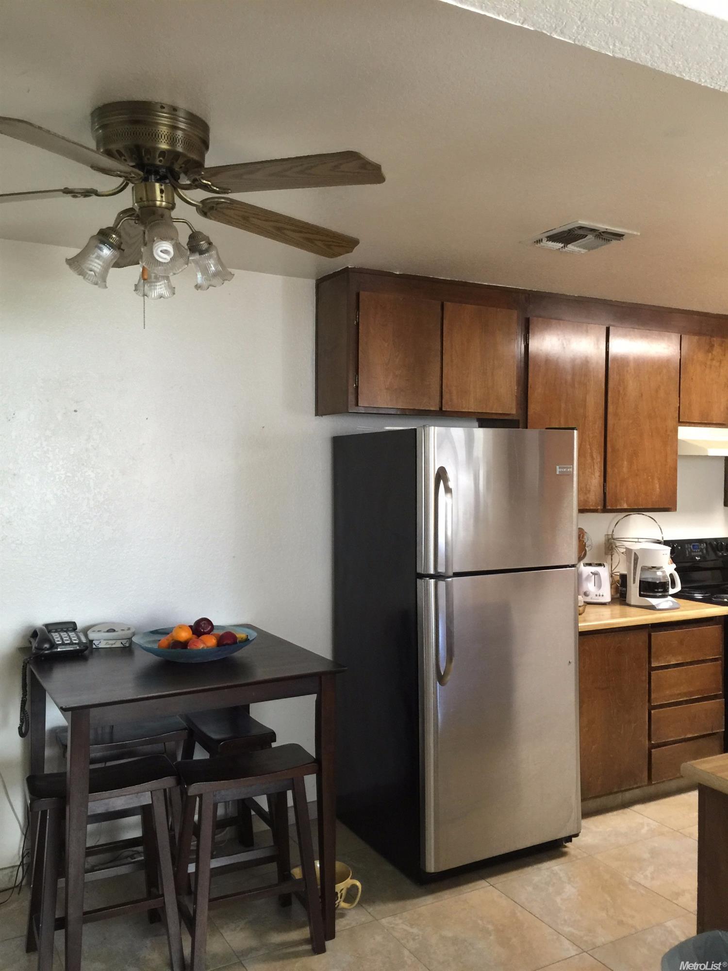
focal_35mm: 29
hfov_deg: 48.2
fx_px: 813
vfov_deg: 61.7
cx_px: 364
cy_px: 486
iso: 80
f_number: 2.2
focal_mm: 4.15
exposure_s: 1/15
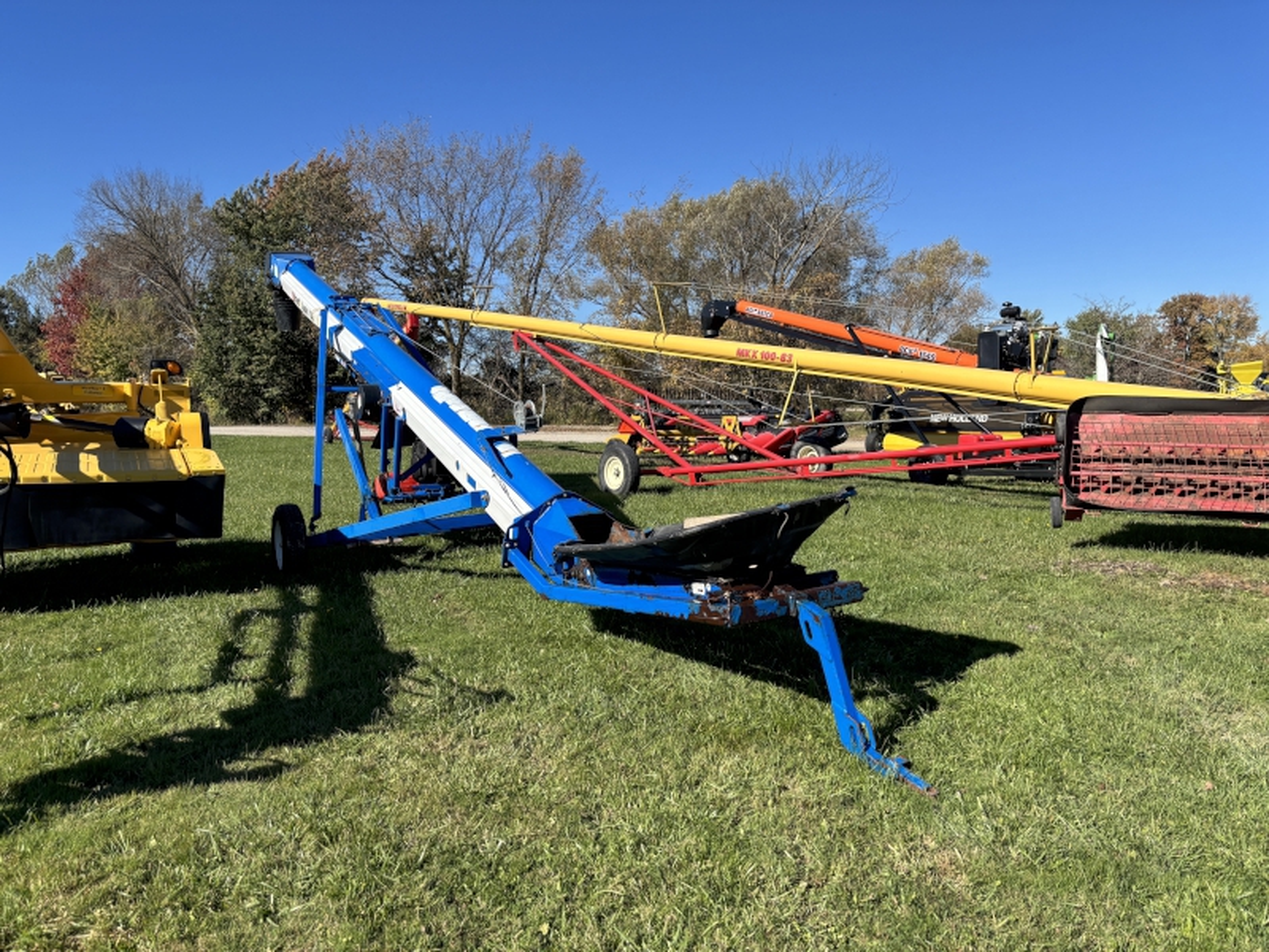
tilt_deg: -3.0
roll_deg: +1.8
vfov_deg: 53.1
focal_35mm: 26
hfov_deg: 67.3
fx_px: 953
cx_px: 634
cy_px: 476
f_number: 1.6
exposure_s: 1/2398
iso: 50
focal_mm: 5.96
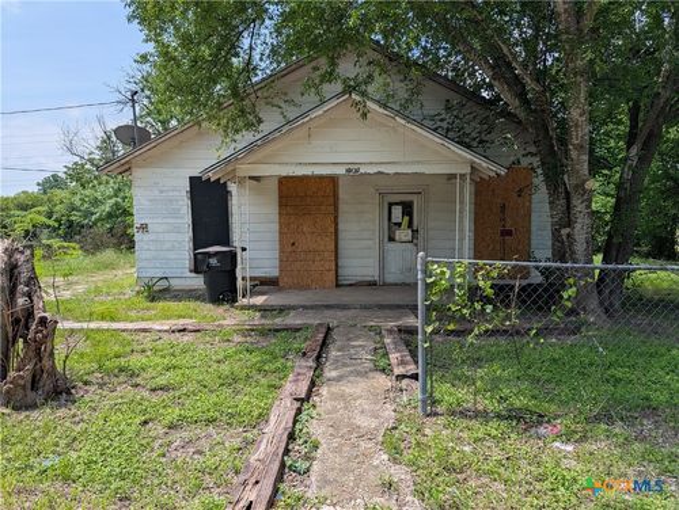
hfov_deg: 71.5
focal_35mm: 24
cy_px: 255
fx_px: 471
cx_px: 340
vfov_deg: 56.9
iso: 19
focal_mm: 6.9
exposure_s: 1/1252
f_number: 1.68
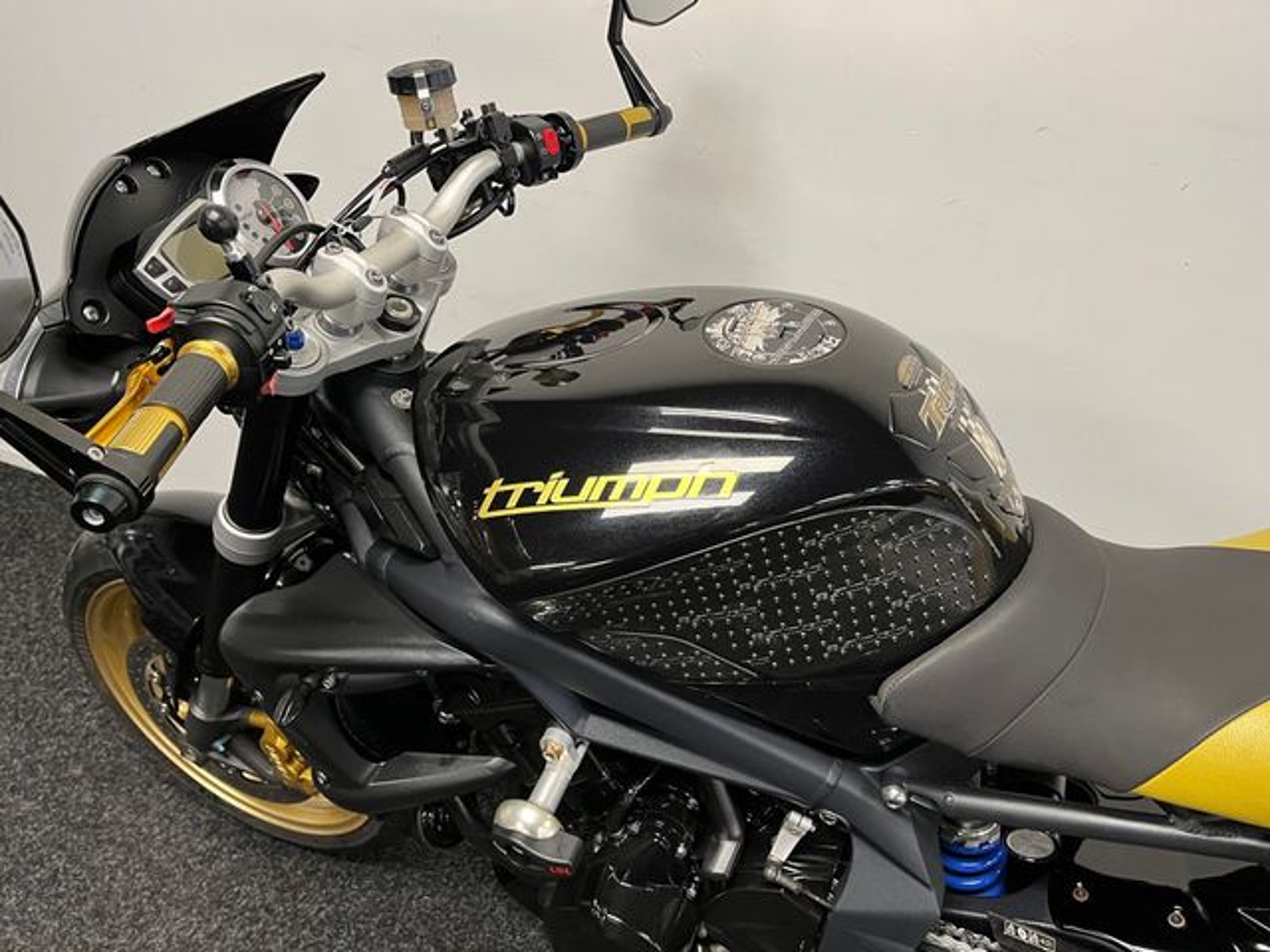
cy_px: 476
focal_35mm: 26
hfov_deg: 67.3
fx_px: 954
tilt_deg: -34.1
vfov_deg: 53.1
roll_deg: -4.0
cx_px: 635
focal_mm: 5.1
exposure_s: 1/50
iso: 125
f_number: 1.6
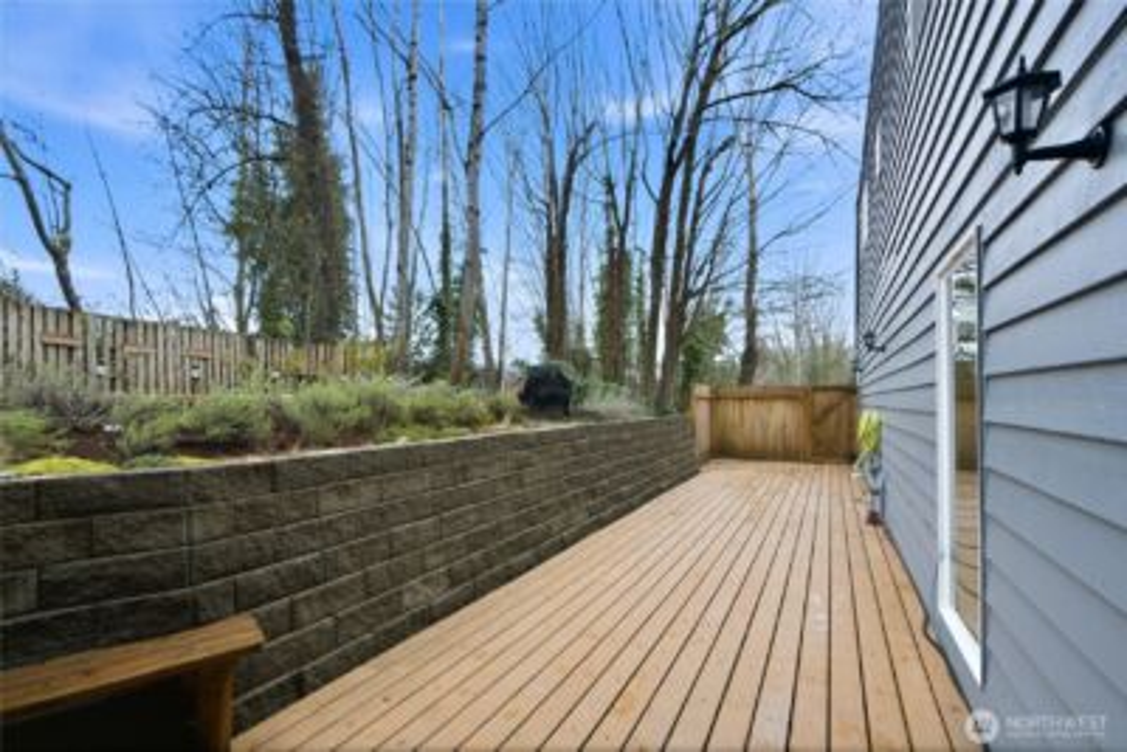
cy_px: 376
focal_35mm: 17
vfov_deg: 70.5
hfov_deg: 93.3
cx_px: 564
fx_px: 532
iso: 400
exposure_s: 1/13
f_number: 9
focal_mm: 17
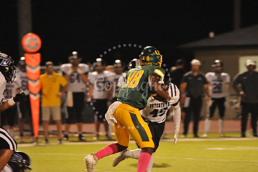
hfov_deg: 5.4
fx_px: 2722
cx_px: 129
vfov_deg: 3.6
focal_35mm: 380
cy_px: 86
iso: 6400
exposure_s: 1/160
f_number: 6.3
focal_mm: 380
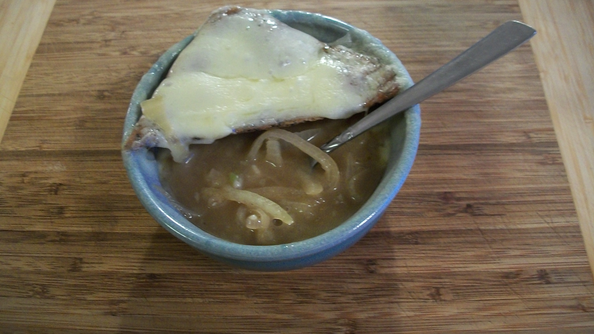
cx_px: 297
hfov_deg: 56.6
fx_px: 551
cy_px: 146
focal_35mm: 35
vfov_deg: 33.7
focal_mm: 5.7
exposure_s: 1/8
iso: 220
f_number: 2.9
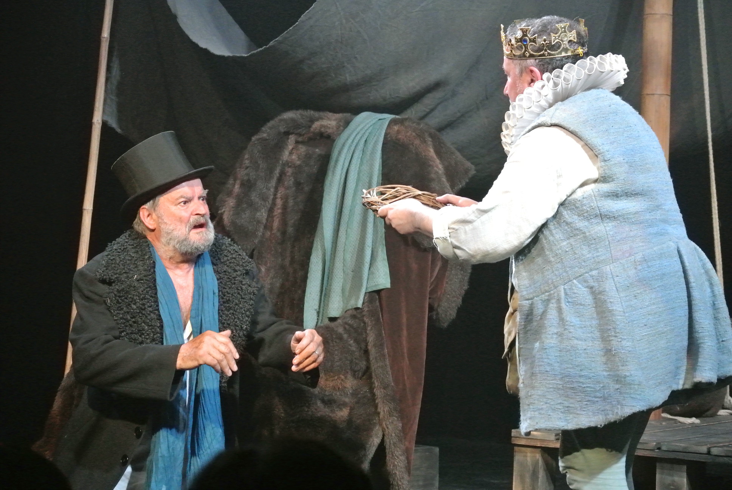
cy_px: 245
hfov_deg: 17.2
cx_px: 366
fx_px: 2423
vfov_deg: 11.6
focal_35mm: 119
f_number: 4
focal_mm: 44.2
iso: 3200
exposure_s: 1/80
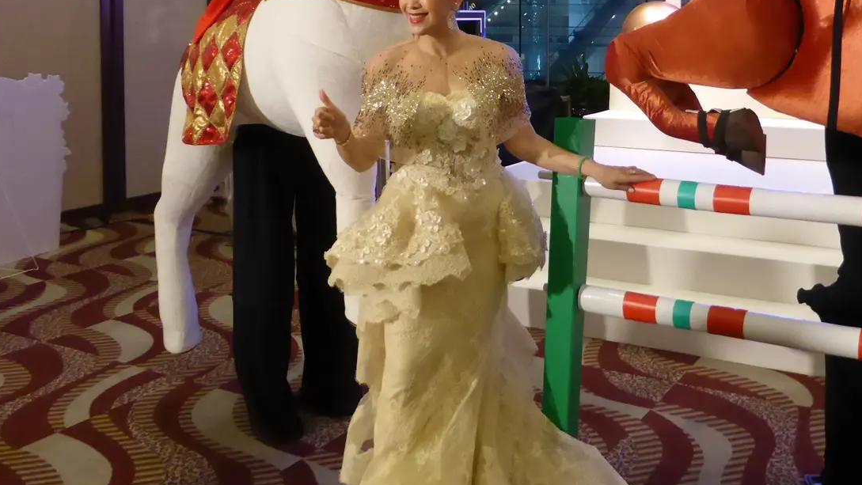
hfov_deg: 49.8
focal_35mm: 40
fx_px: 914
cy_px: 64
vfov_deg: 28.7
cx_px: 560
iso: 800
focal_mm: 4.3
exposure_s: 1/40
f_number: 3.3
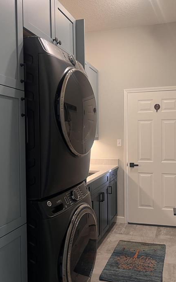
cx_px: 111
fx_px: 238
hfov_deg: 40.3
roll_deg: +1.1
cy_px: 139
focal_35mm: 31
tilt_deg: -1.9
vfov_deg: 61.2
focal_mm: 5.7
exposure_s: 1/60
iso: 160
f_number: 1.5
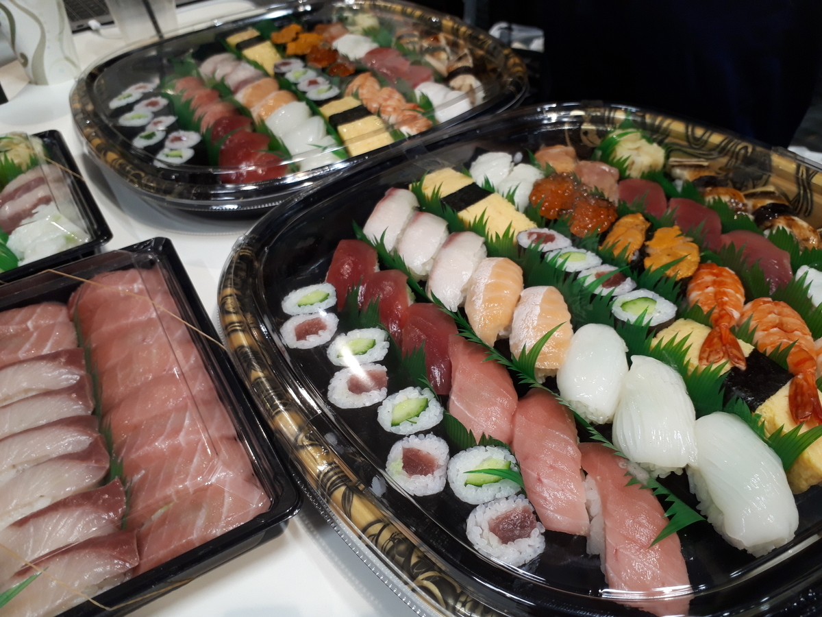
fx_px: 641
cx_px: 411
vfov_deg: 51.4
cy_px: 308
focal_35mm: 27
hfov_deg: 65.3
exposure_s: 1/33
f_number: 1.9
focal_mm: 3.6
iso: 80
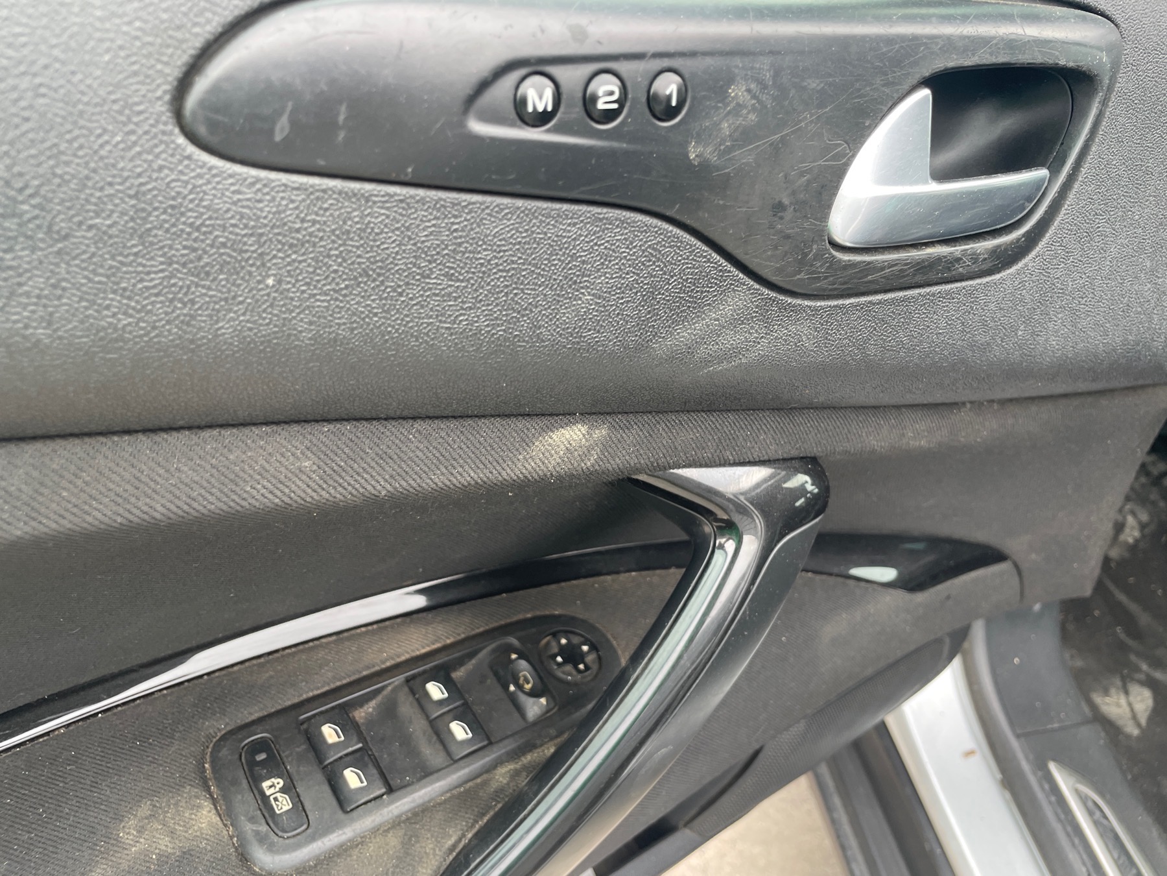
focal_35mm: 26
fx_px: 877
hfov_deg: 67.3
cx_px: 584
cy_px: 438
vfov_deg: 53.1
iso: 80
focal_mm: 4.2
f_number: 1.6
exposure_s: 1/121
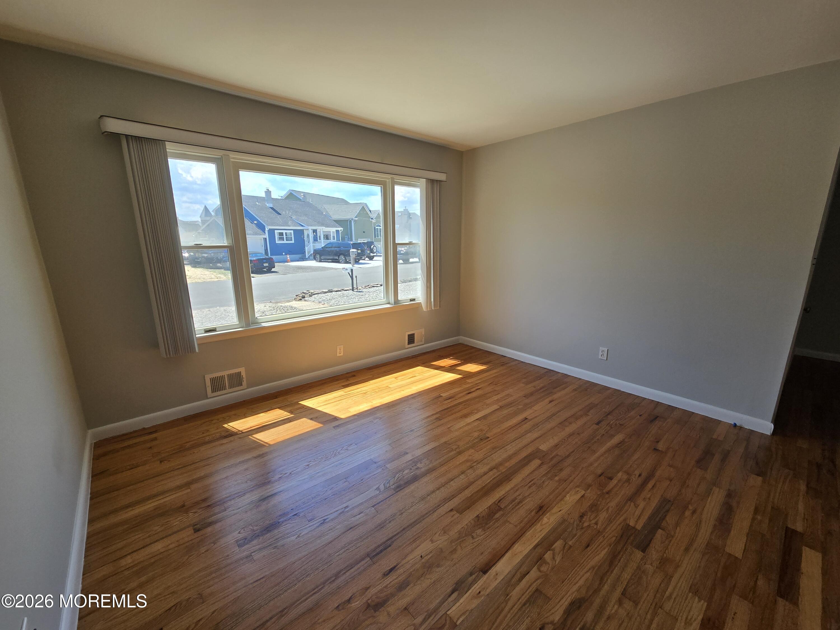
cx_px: 420
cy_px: 315
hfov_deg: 106.2
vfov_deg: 89.9
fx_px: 315
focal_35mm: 13
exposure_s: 1/379
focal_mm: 2.2
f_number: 2.2
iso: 50
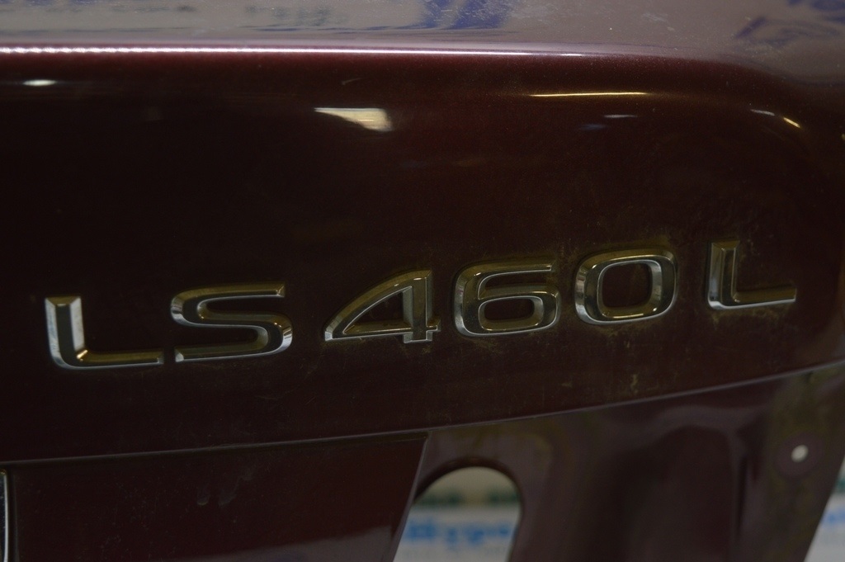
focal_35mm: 63
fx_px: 1478
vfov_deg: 21.5
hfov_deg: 31.9
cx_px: 422
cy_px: 281
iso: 400
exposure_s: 1/50
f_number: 5
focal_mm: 42
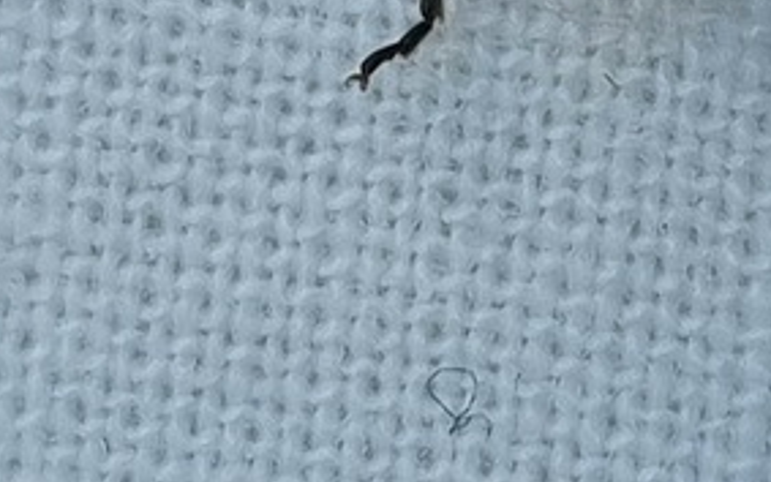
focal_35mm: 83
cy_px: -387
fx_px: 1744
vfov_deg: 14.0
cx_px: 598
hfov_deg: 24.6
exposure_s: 1/909
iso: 50
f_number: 1.8
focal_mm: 5.4
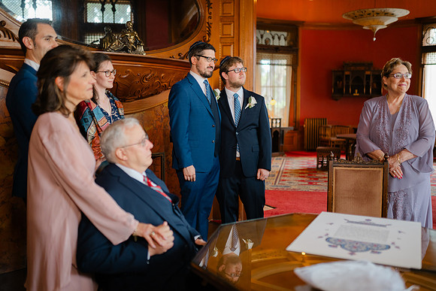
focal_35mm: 37
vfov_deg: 36.0
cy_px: 145
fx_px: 447
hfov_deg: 52.0
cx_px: 220
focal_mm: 35
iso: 400
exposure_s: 1/160
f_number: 1.4
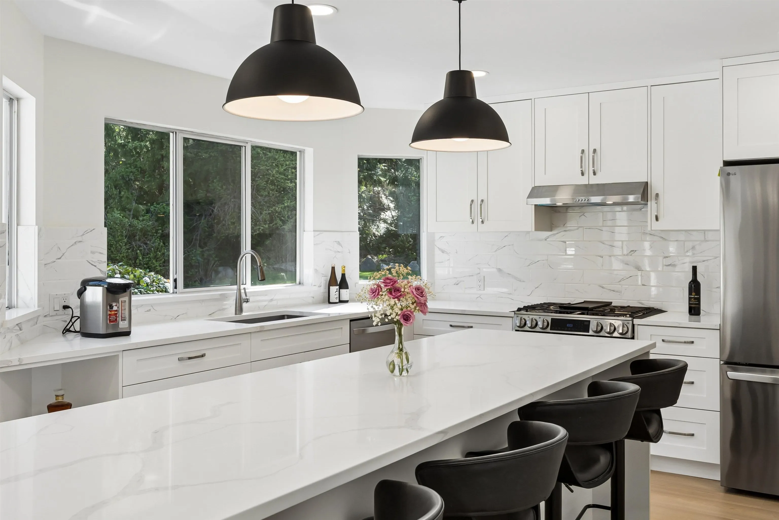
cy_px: 260
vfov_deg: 40.0
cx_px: 390
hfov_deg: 57.2
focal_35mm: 33
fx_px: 714
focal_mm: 22.3
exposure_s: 1/50
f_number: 8
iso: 400
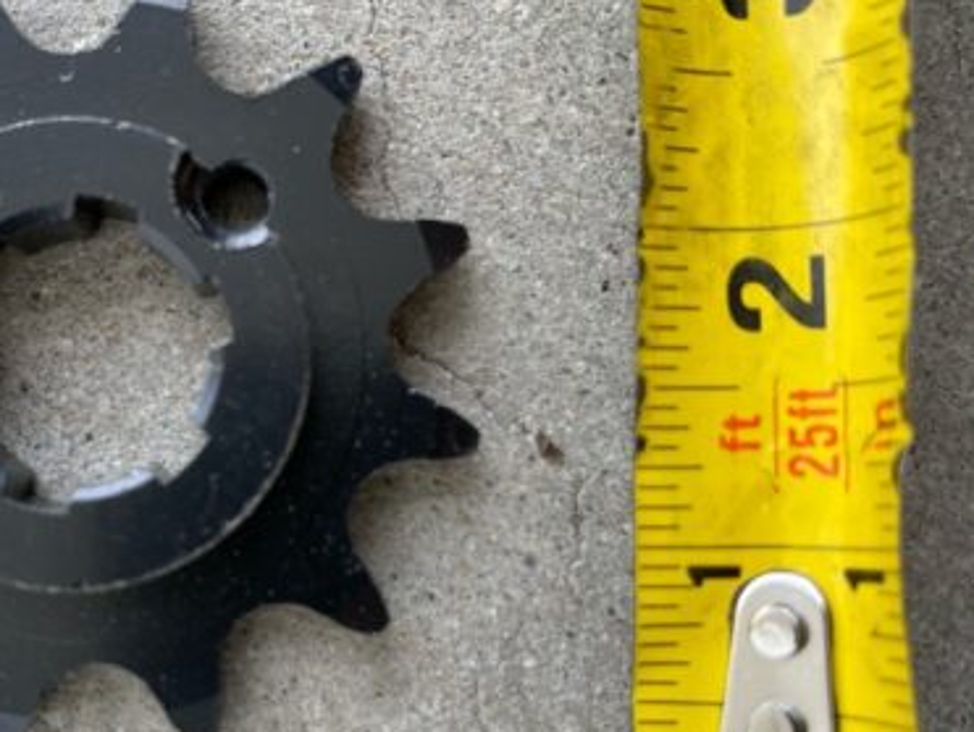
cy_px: 412
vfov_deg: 34.4
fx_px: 1183
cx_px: 320
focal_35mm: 42
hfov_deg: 44.1
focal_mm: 5.1
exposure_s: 1/208
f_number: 1.6
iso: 32
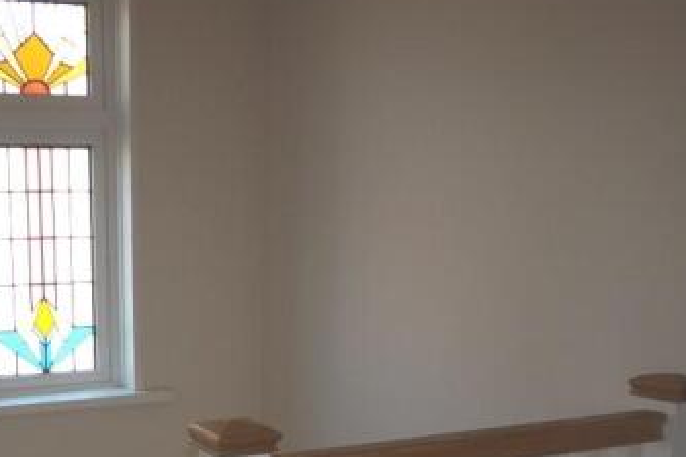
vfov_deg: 27.5
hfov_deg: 39.6
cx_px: 100
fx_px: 895
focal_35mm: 47
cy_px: 419
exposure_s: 1/60
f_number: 5.6
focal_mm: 16
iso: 125
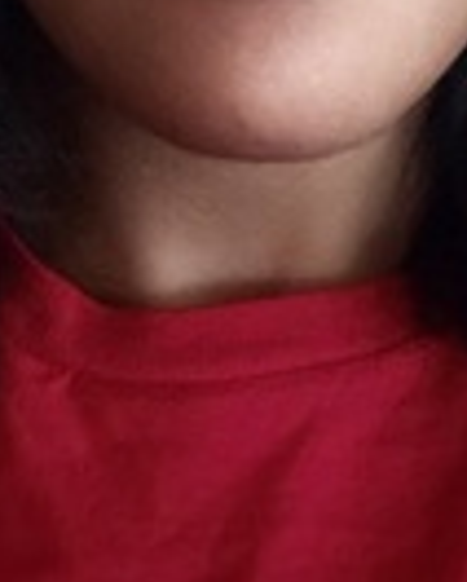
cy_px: -220
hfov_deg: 13.9
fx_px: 1913
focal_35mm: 111
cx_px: 311
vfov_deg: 16.2
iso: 640
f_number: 1.9
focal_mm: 2.71
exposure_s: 1/20
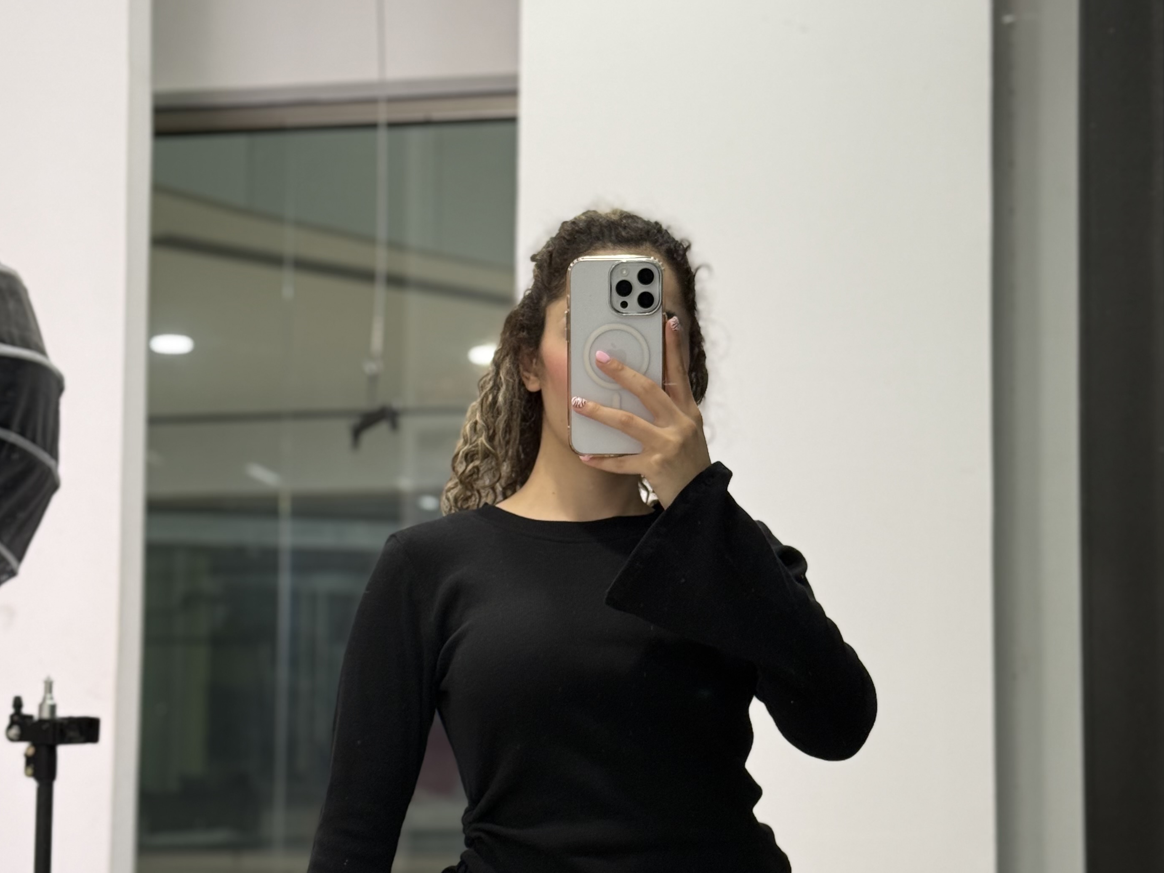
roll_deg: +0.0
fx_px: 2354
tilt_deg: -14.8
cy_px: 519
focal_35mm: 70
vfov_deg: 21.0
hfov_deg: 27.8
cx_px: 594
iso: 64
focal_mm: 6.76
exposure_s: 1/100
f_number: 1.78
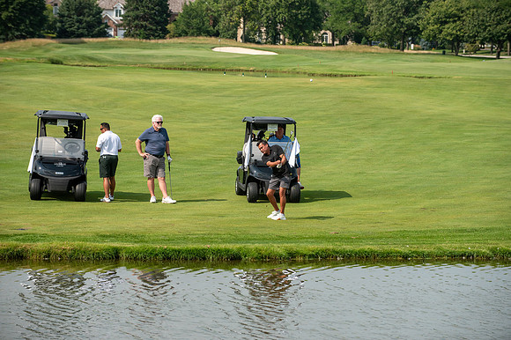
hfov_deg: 12.8
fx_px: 2272
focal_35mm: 160
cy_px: 170
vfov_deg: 8.6
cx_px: 256
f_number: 5
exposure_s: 1/3200
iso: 250
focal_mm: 160
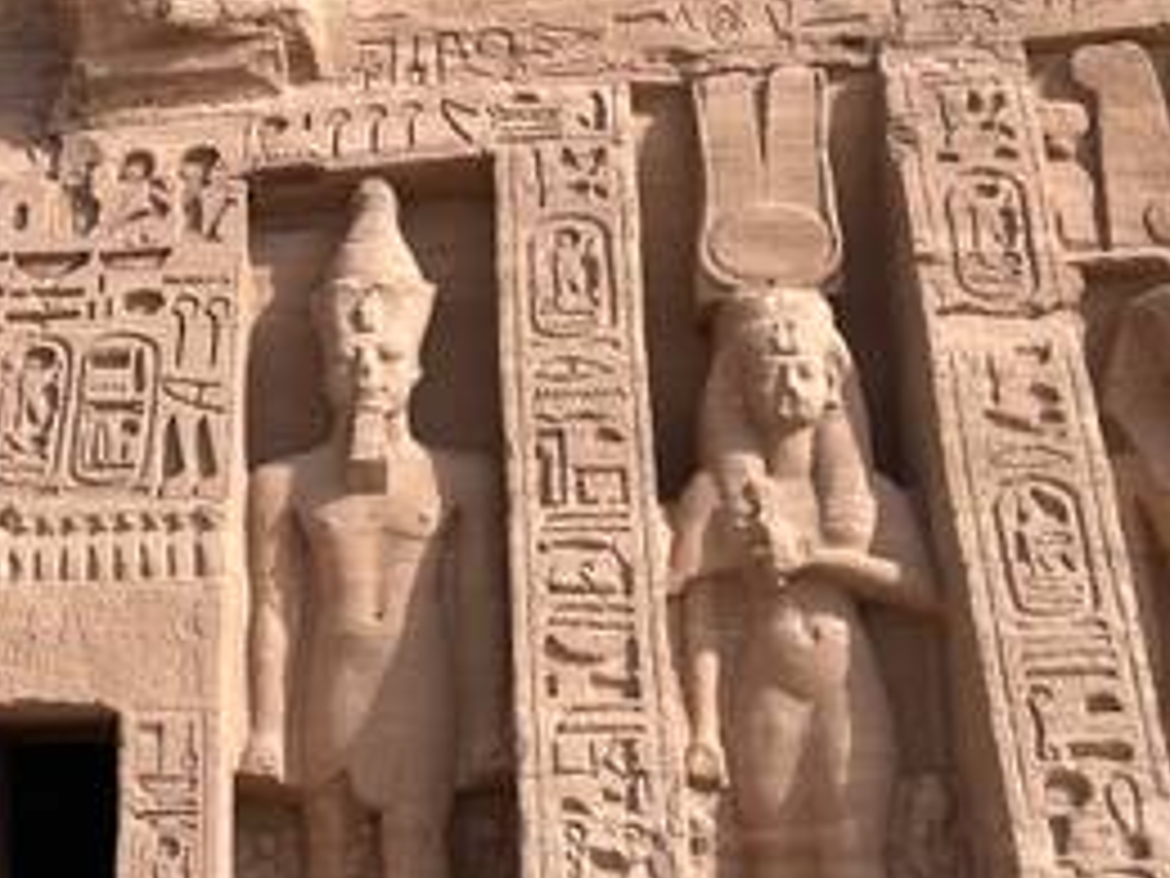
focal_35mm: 72
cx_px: 130
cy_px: 558
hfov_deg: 26.2
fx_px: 2434
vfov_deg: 20.4
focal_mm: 5.1
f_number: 1.6
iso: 50
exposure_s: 1/5076
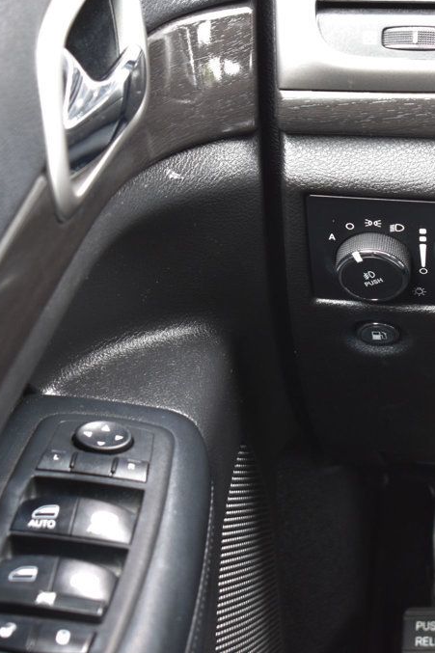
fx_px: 2262
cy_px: 326
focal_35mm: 125
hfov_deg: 10.9
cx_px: 347
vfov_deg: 16.4
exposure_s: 1/15
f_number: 6.3
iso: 400
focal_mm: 55
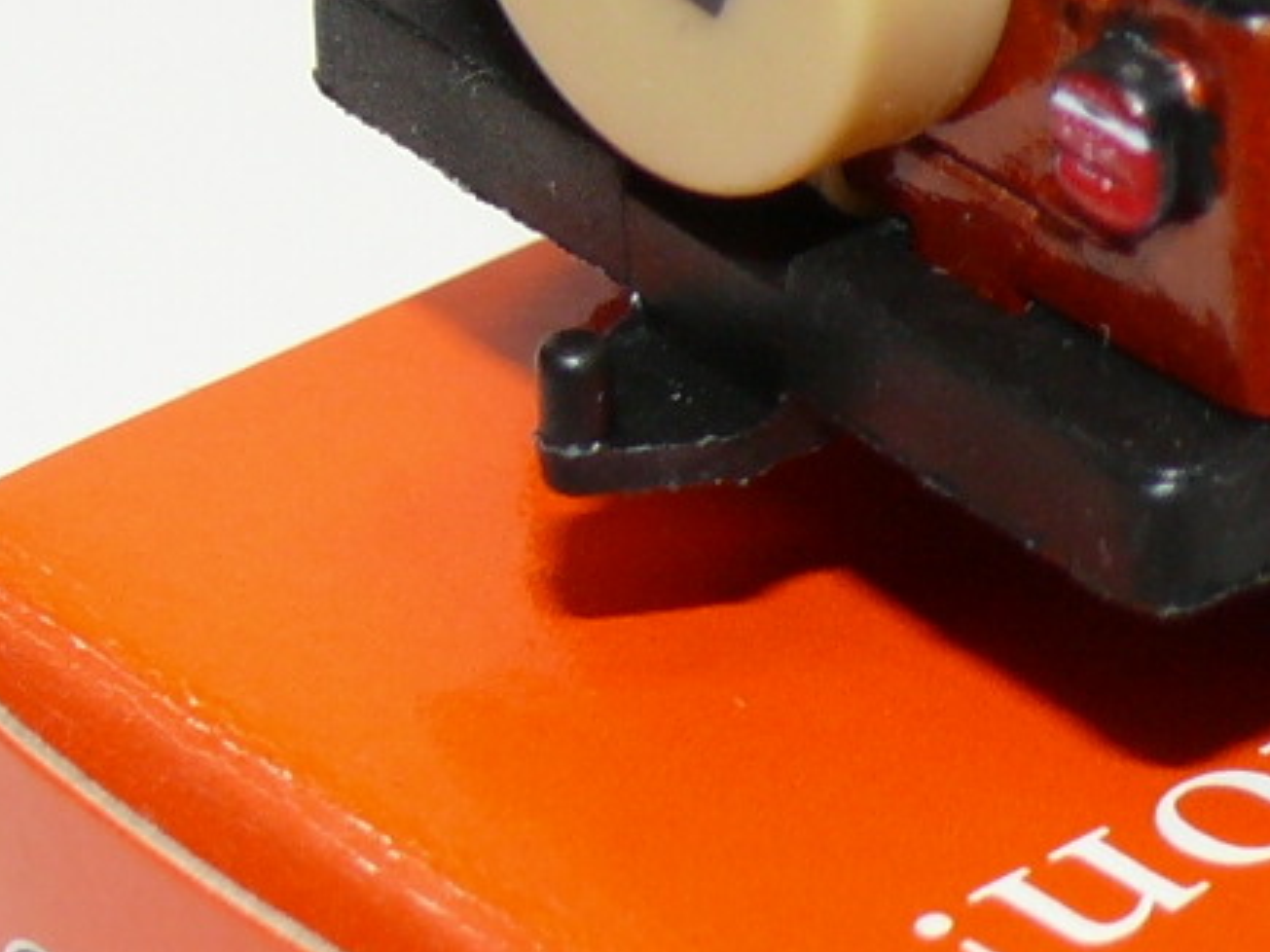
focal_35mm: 272
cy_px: -380
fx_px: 9976
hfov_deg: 7.2
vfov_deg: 5.4
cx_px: 1880
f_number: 4
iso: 100
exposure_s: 1/30
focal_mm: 11.2
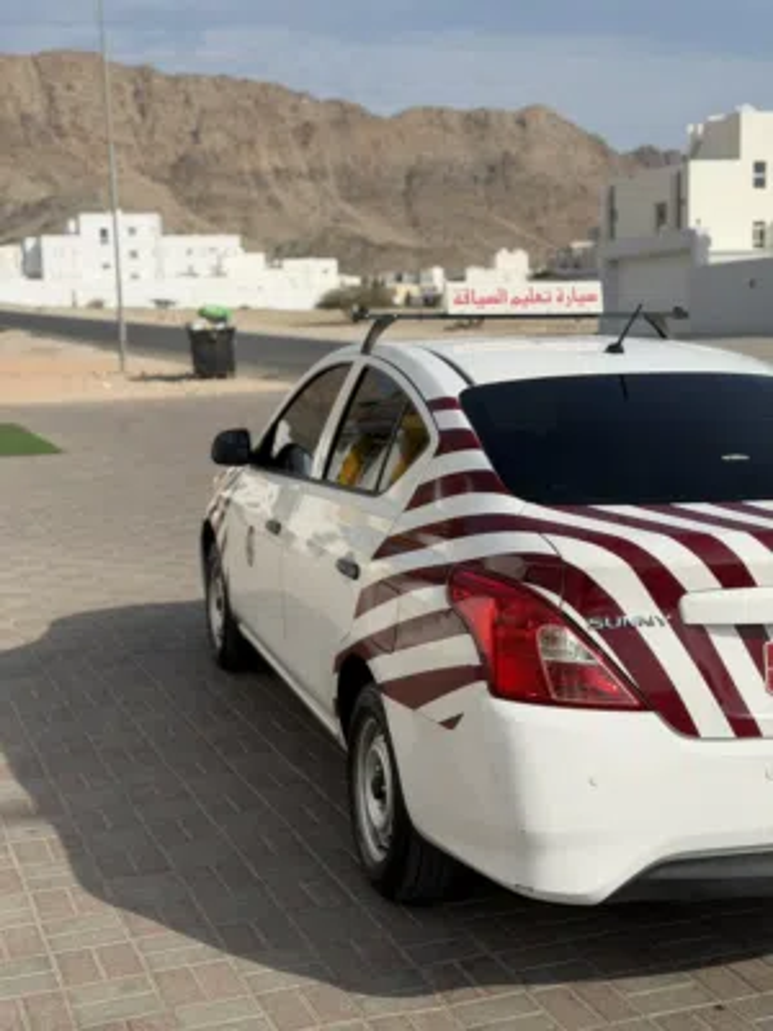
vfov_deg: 39.7
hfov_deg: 30.3
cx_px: 386
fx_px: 1429
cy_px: 516
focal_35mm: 48
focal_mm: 6.76
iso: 80
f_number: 1.78
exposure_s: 1/8772
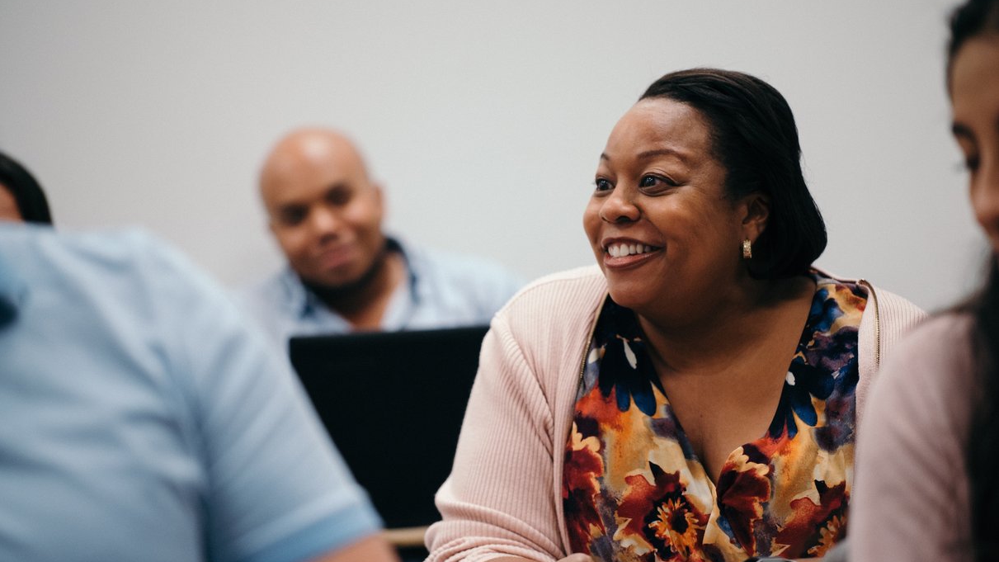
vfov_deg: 11.5
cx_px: 500
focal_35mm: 105
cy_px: 323
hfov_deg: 20.4
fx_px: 2781
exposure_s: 1/320
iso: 1250
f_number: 2.8
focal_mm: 100
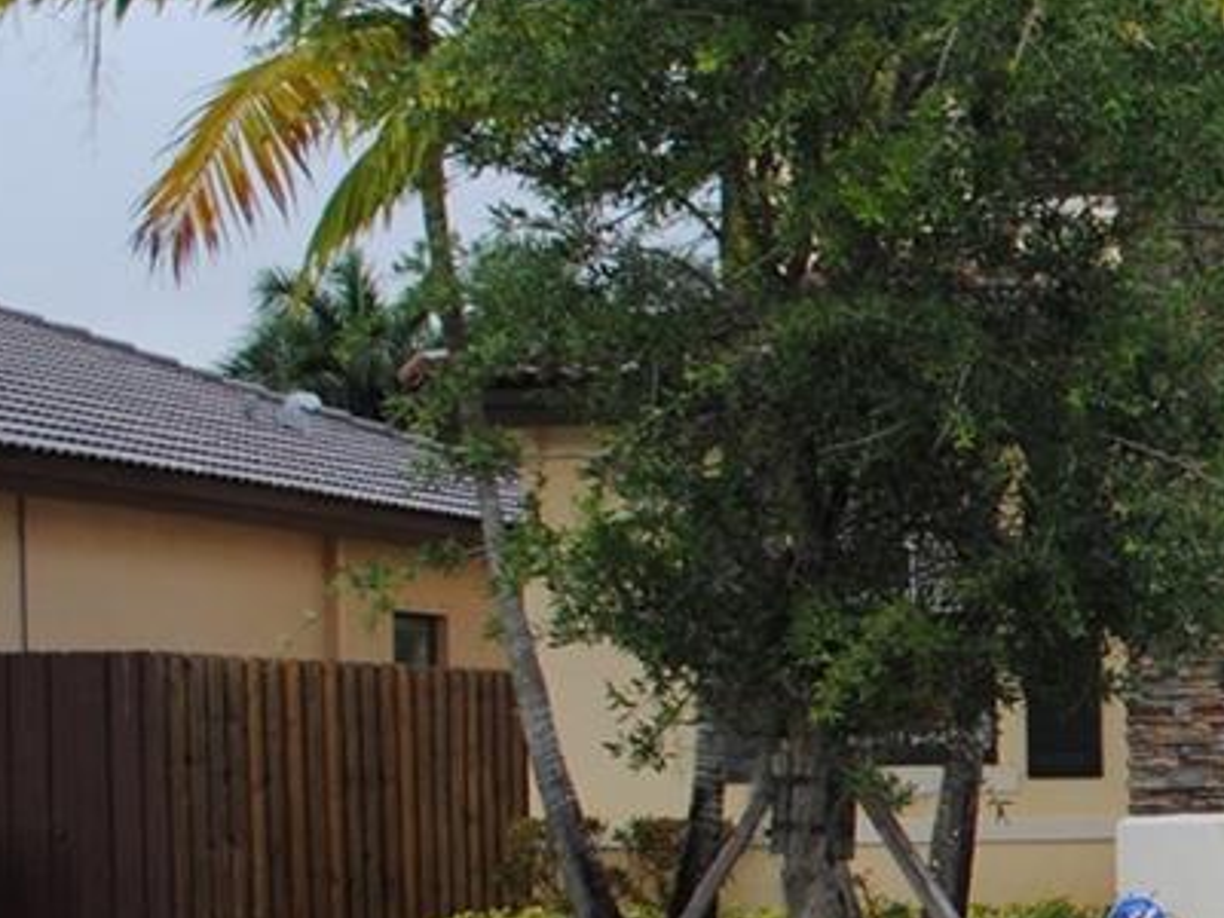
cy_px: 875
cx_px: 1937
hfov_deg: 16.8
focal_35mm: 104
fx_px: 3677
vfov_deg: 14.1
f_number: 5.6
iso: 160
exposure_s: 1/125
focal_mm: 18
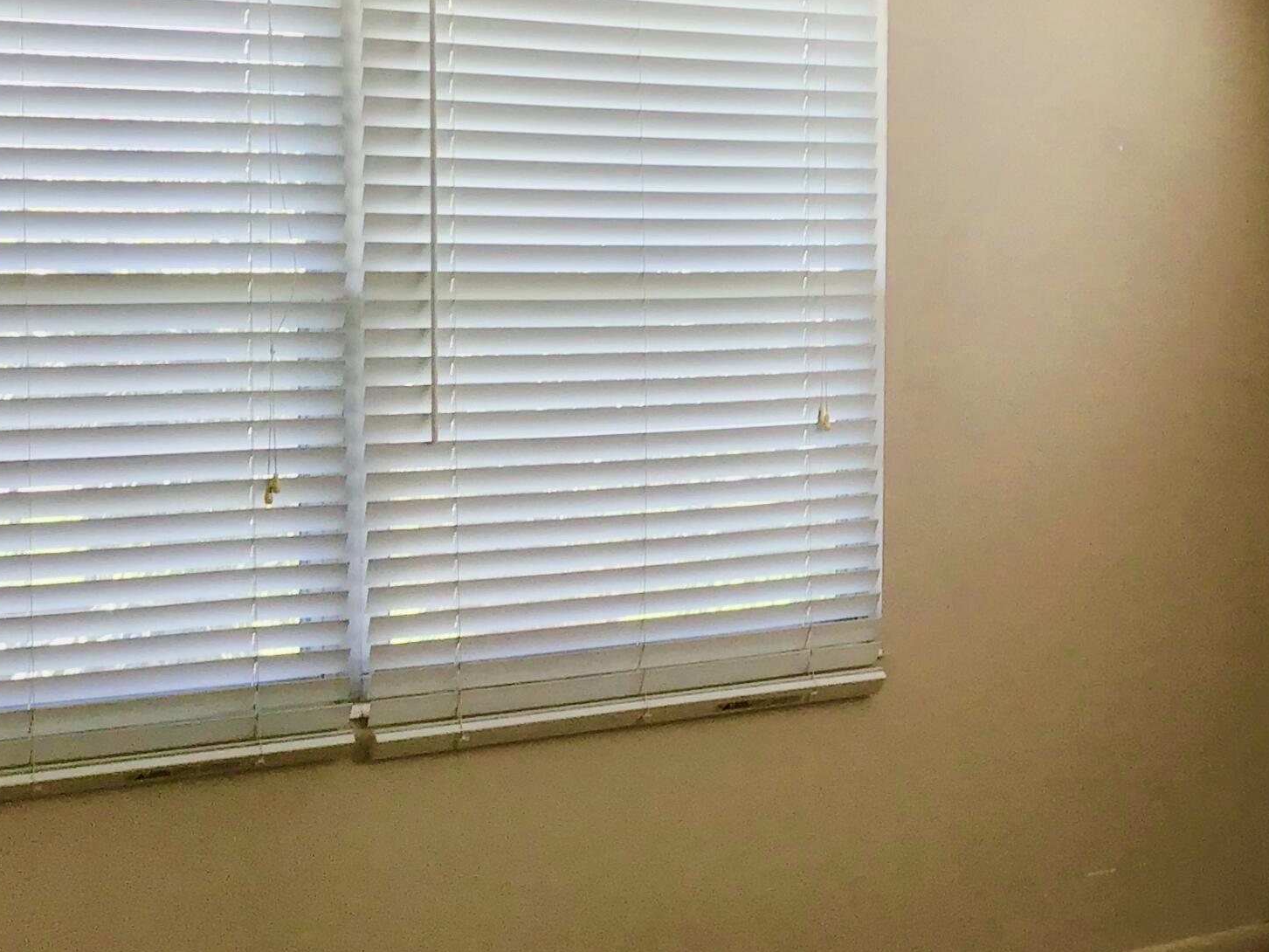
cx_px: 1242
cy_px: 336
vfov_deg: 22.9
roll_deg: -1.2
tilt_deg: -3.3
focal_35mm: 64
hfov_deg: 28.6
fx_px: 2346
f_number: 2.4
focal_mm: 3.3
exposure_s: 1/60
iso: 25
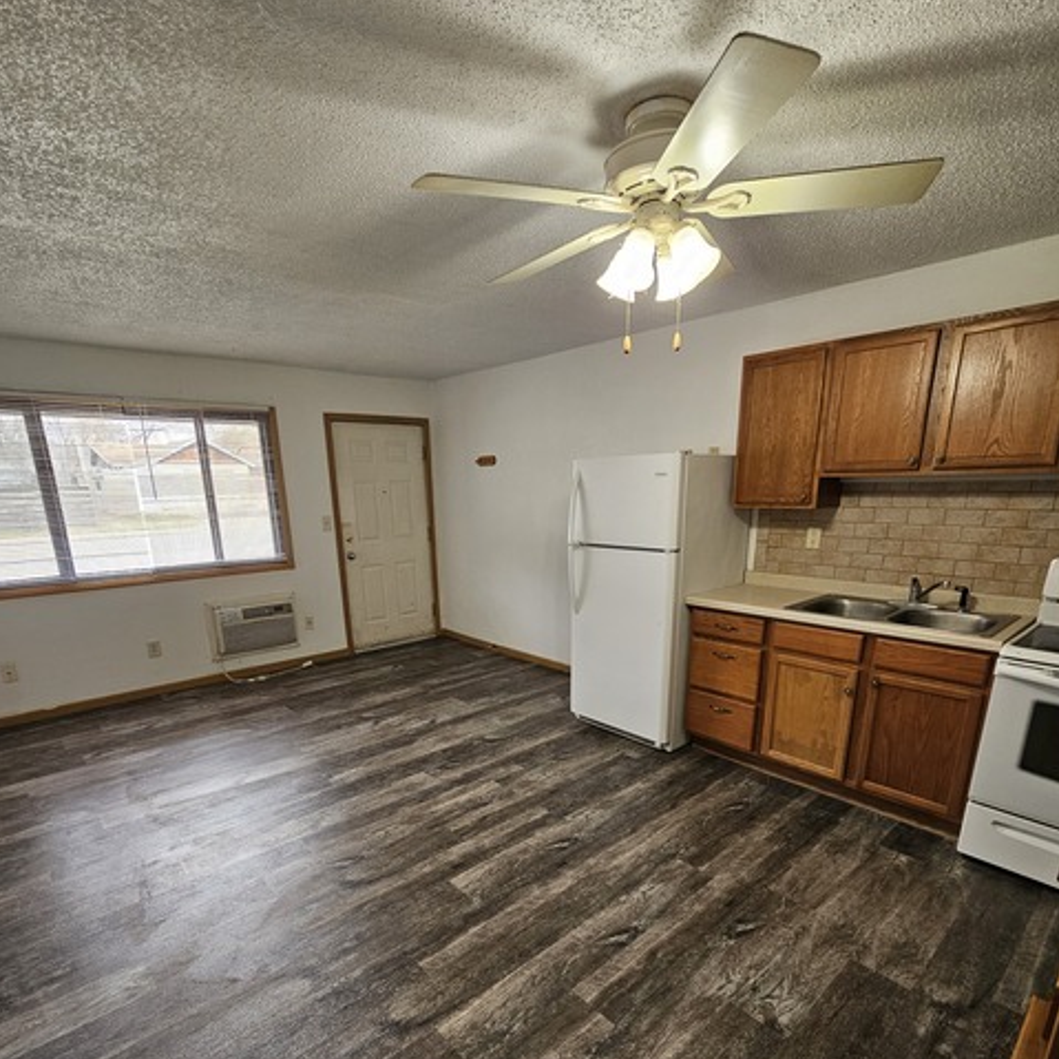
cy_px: 653
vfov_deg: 85.9
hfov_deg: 87.4
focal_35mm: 16
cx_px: 517
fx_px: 554
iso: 160
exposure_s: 1/60
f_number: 2.2
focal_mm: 2.2
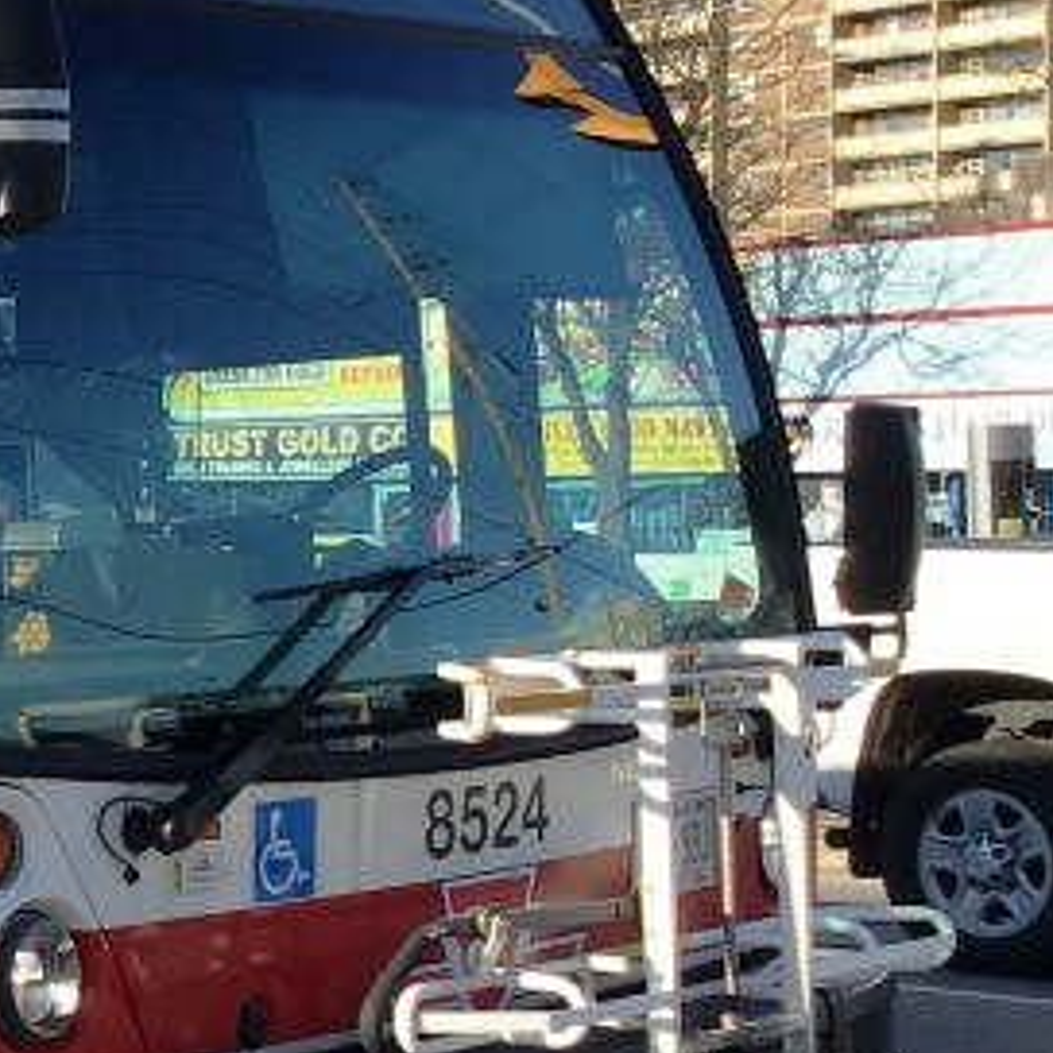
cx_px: -848
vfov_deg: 16.9
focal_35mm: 103
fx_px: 3545
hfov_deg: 14.8
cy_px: 585
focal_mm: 3.3
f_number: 2.4
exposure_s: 1/876
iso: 25
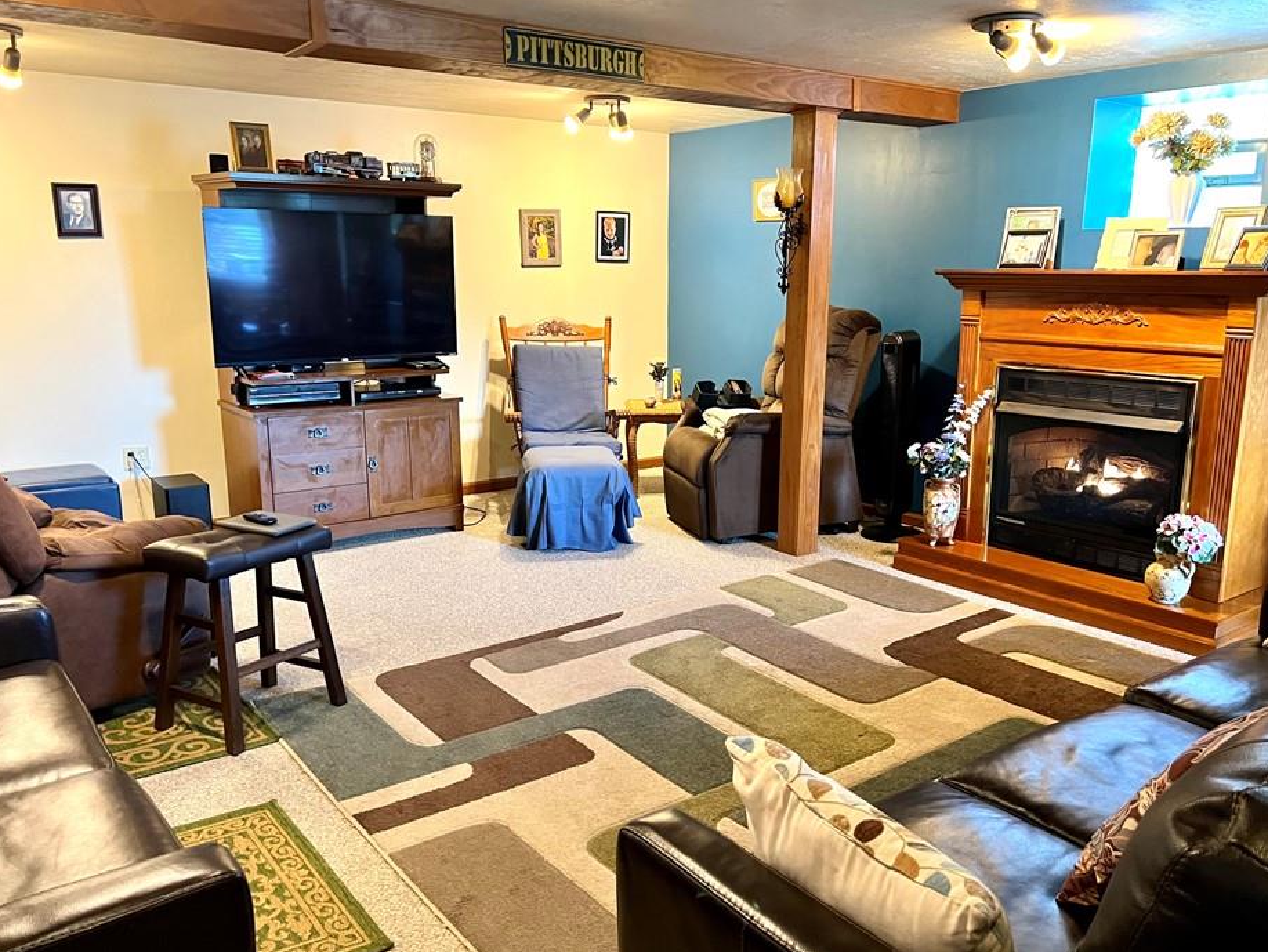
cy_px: 504
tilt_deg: -13.1
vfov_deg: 48.2
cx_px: 677
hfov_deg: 61.6
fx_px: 1063
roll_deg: -0.4
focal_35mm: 29
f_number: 1.5
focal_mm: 5.7
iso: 320
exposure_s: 1/60
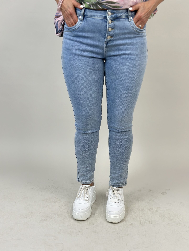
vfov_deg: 39.7
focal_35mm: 48
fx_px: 349
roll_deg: -1.3
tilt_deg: -16.7
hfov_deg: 30.3
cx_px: 94
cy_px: 126
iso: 80
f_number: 1.78
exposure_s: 1/100
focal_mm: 6.86
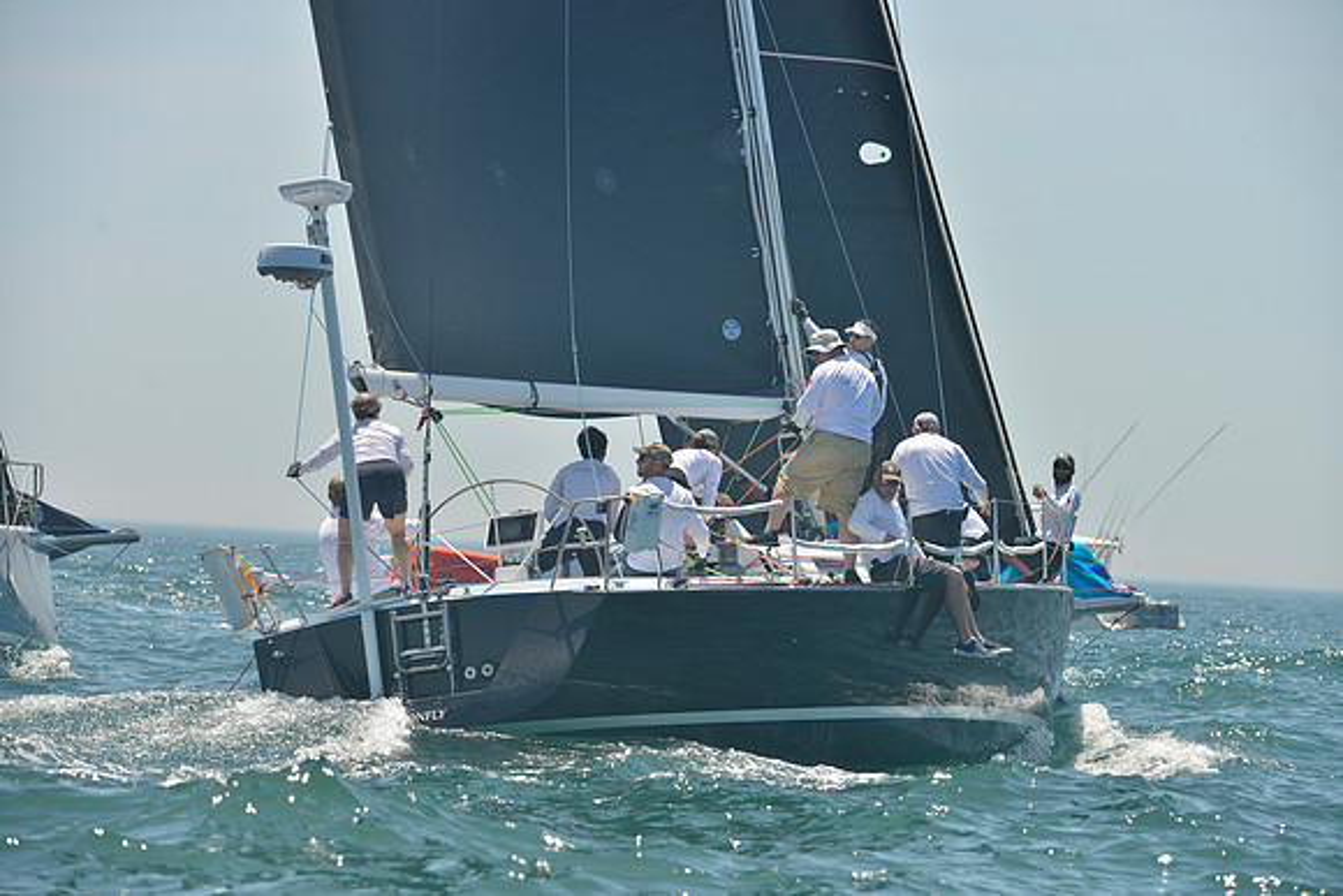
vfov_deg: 6.9
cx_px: 672
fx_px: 7463
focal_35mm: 200
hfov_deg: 10.3
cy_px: 448
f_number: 6.3
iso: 280
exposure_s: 1/1000
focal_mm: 200
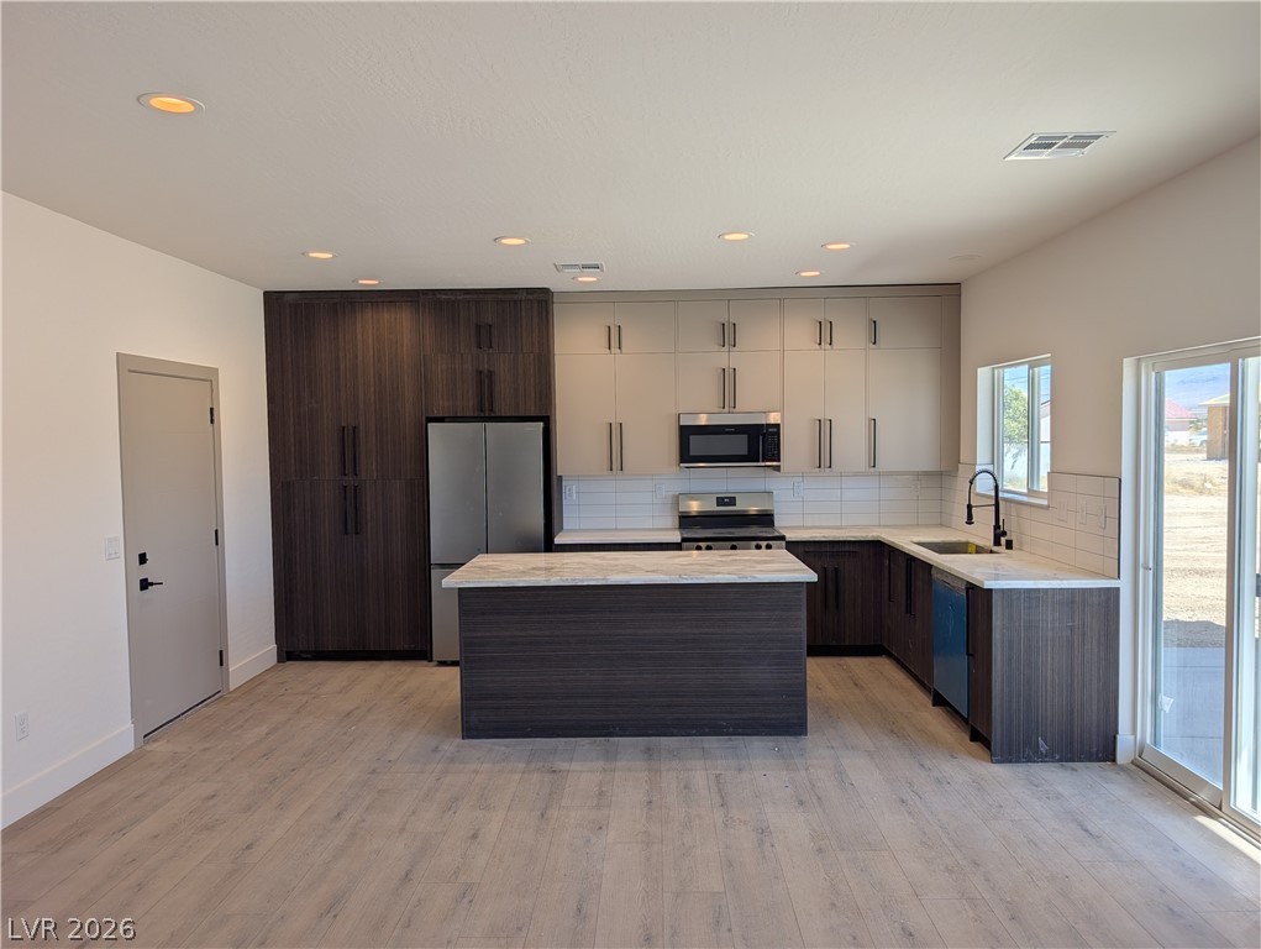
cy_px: 474
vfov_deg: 56.9
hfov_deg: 71.5
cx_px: 630
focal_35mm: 24
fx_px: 875
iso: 17
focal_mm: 6.9
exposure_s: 1/810
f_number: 1.68
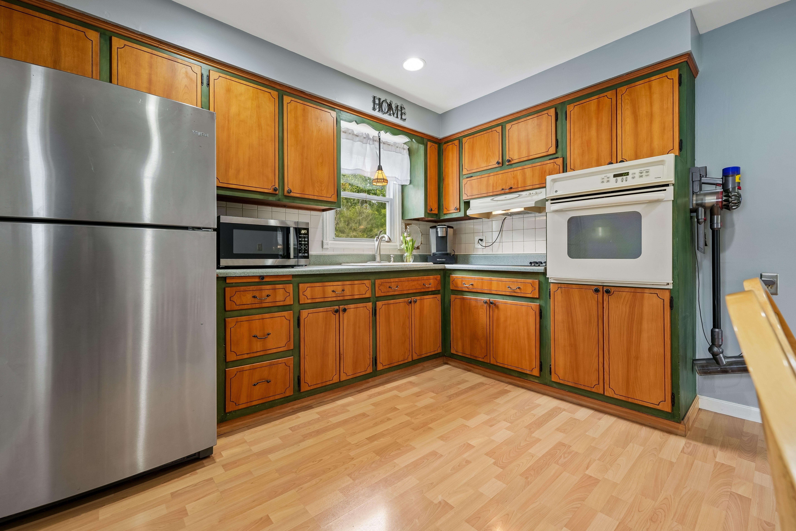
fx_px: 310
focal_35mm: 14
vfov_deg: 81.2
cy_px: 266
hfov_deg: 104.3
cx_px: 398
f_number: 8
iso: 200
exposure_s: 1/6
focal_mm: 14
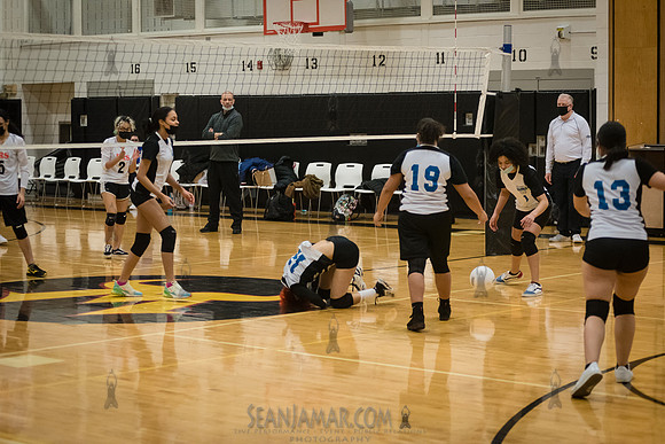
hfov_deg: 23.6
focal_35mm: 86
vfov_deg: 15.9
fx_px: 1589
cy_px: 222
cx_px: 332
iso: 5000
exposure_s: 1/400
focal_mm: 86
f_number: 3.2
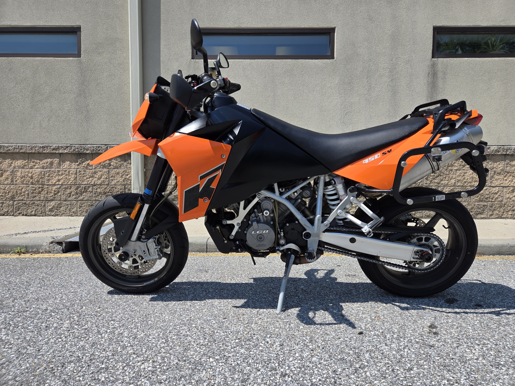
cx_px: 258
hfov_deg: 73.9
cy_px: 193
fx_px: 342
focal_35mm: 23
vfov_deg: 58.9
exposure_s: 1/1799
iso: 25
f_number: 1.8
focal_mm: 5.4
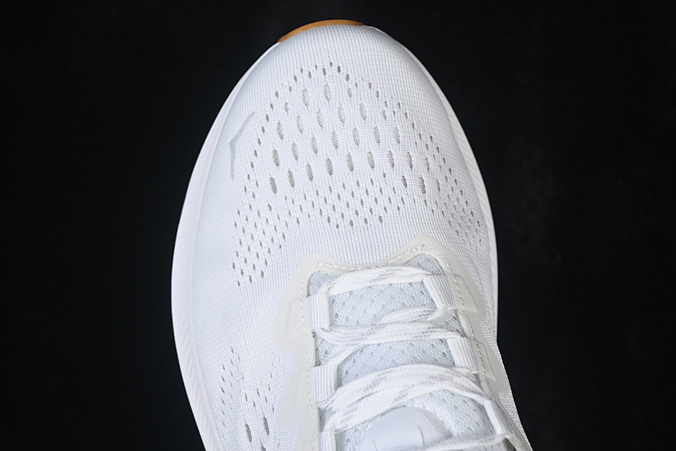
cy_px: 226
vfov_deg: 18.2
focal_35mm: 75
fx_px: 1408
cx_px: 338
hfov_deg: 27.0
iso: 160
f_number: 7.1
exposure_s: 1/100
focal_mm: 50
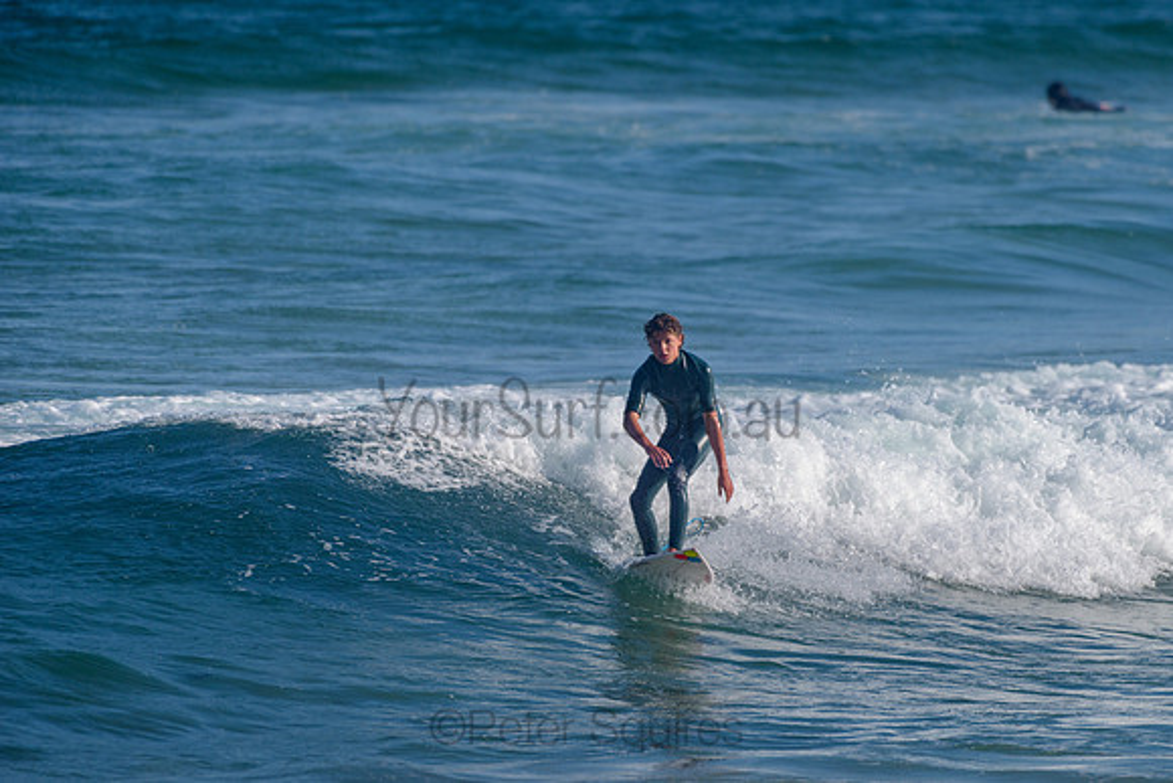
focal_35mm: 613
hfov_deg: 3.4
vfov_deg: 2.2
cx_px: 719
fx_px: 19985
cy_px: 435
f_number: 5.6
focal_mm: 500
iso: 140
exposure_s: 1/2000
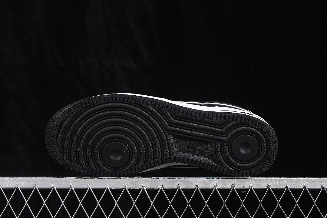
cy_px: 109
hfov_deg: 27.0
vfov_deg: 18.2
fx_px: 681
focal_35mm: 75
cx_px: 164
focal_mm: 50
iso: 160
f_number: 6.3
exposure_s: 1/60
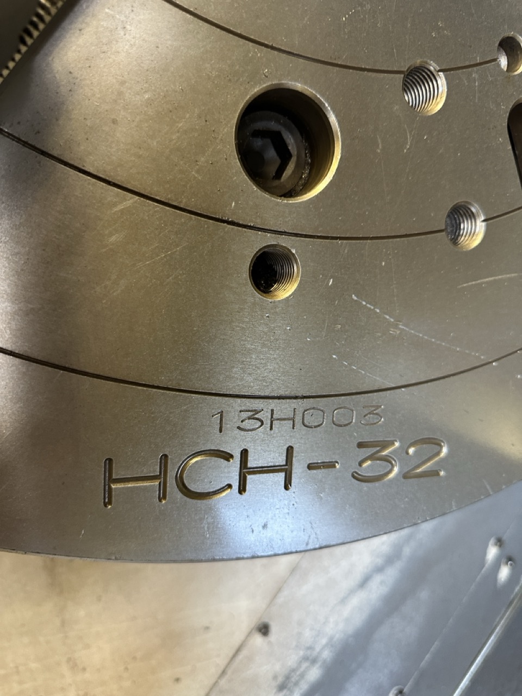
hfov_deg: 56.8
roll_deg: +5.2
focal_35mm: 24
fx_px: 483
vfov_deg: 71.6
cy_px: 348
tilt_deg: -12.2
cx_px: 261
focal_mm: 6.86
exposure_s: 1/60
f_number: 1.78
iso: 400
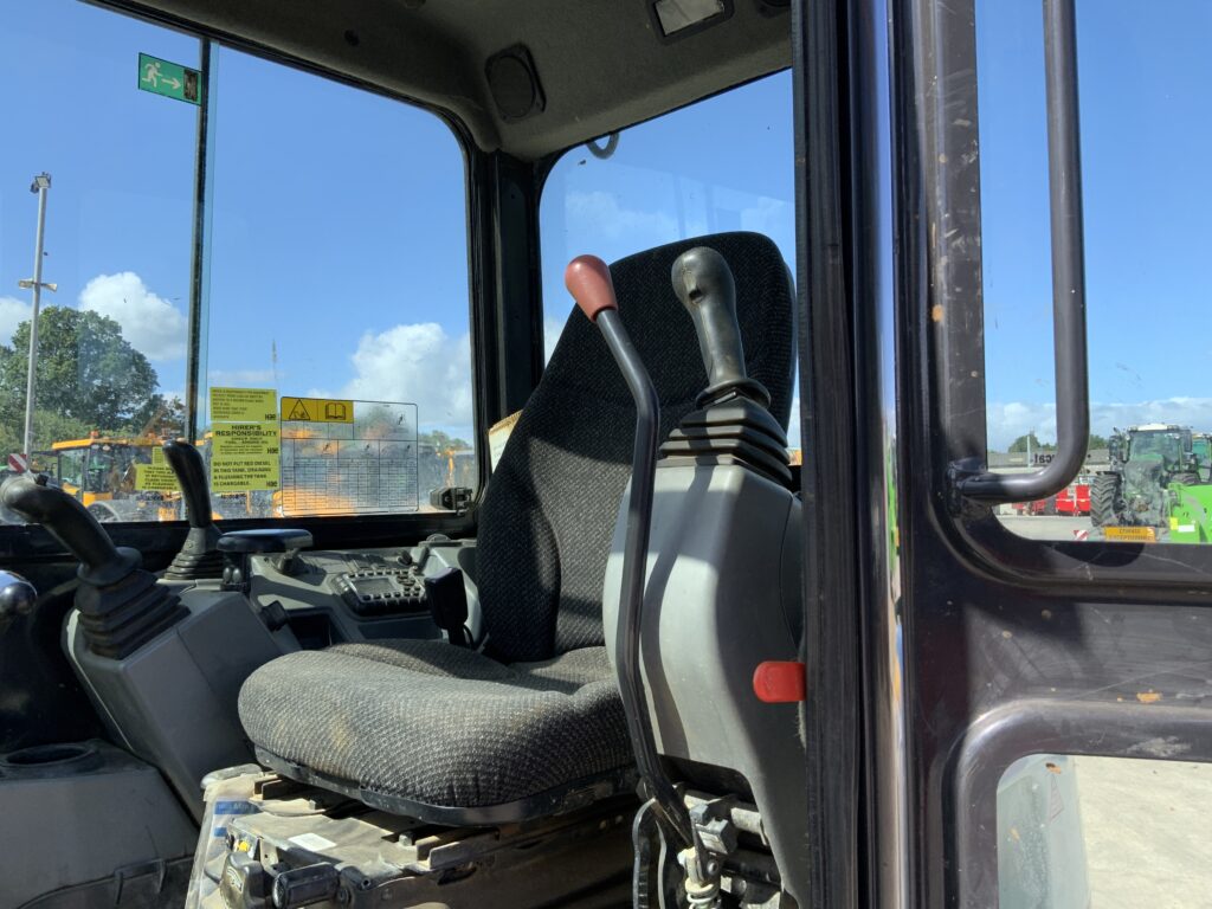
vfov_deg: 48.2
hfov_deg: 61.7
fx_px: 1015
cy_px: 454
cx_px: 606
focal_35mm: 29
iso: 16
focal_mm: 3
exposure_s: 1/759
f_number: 1.8
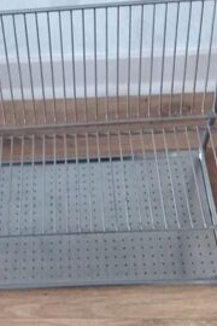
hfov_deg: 26.8
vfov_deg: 39.3
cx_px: 66
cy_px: 206
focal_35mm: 50
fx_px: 452
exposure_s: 1/17
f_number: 1.9
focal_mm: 2.91
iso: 400
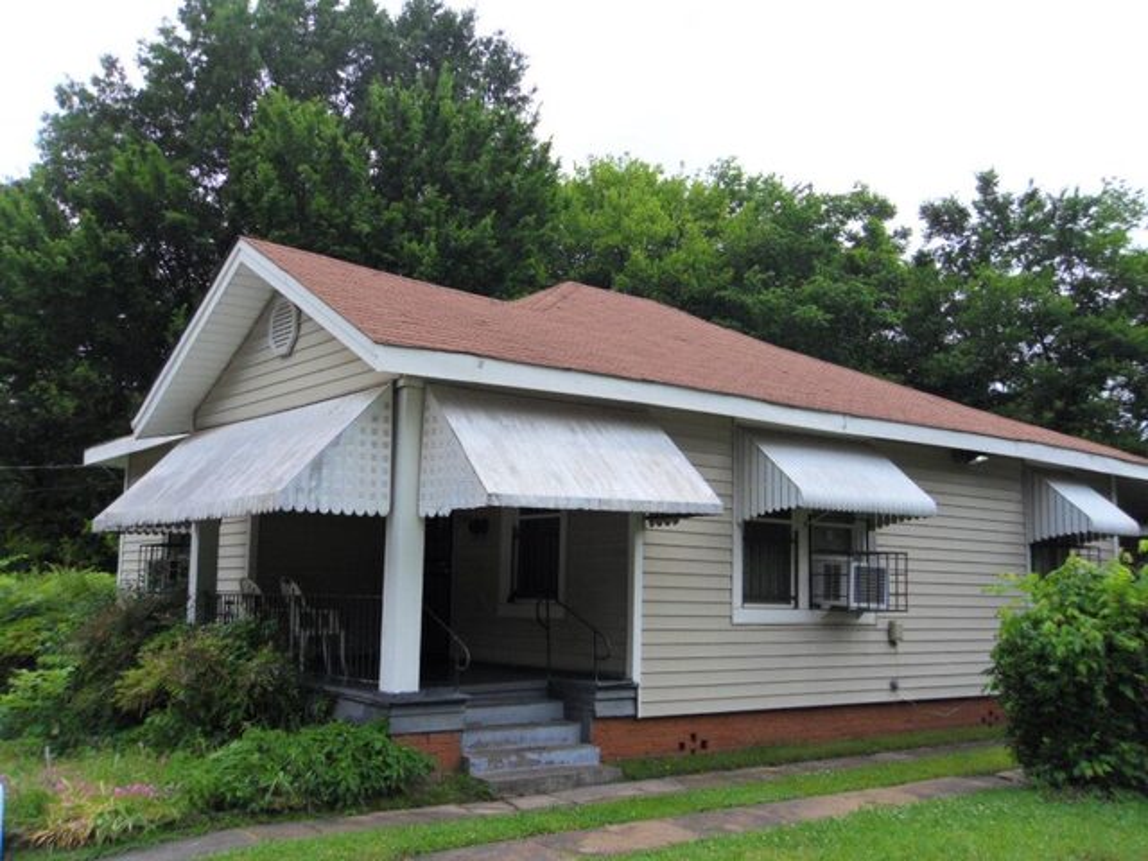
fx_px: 1161
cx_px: 574
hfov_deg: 52.6
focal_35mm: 35
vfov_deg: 40.7
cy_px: 430
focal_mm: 6.3
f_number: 8.2
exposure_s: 1/125
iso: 80
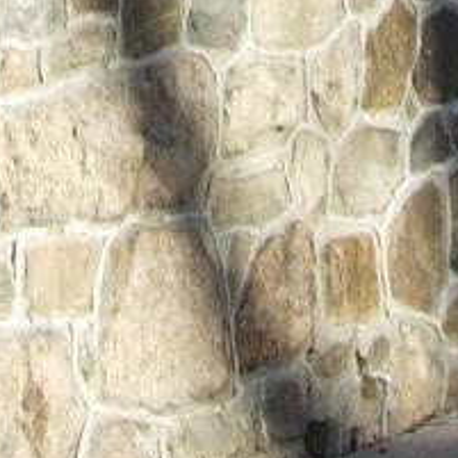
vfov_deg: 6.9
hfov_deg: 7.2
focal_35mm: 241
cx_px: -62
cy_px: -652
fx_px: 3608
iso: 64
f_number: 2.8
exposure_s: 1/558
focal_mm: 7.8
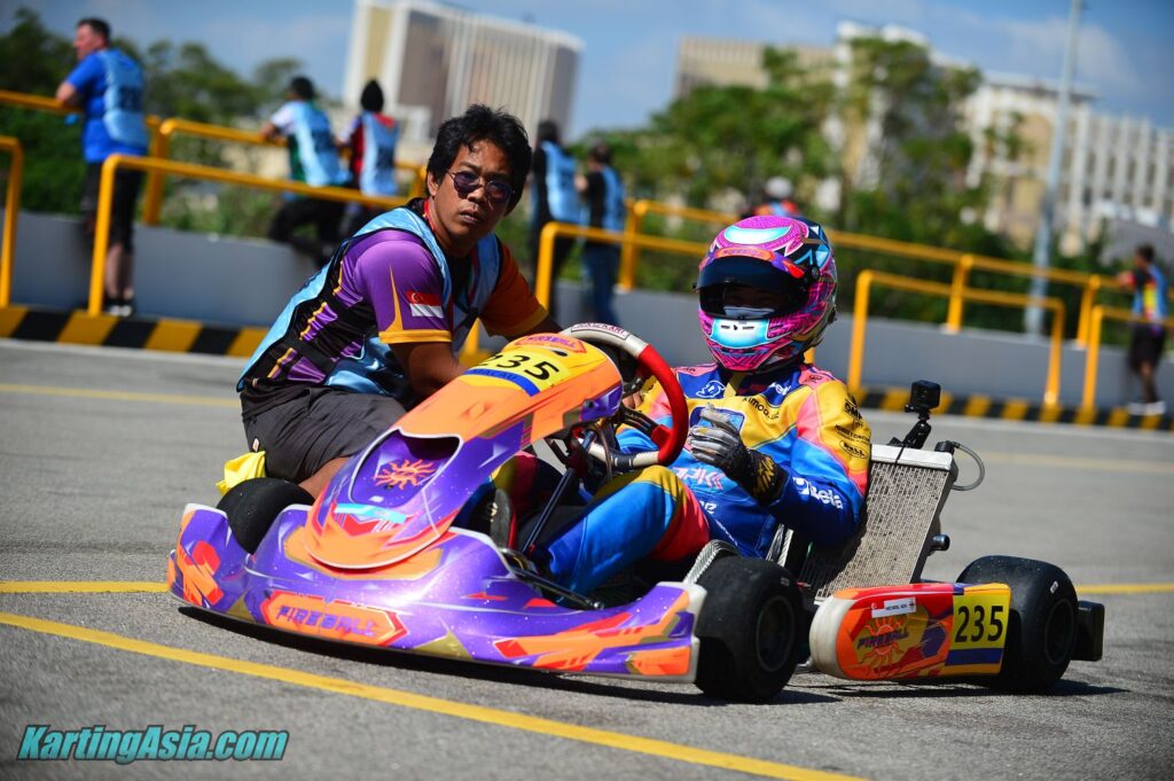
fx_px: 3421
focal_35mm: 105
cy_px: 390
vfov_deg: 13.0
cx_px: 587
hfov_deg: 19.5
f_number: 2.8
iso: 100
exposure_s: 1/2000
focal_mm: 105
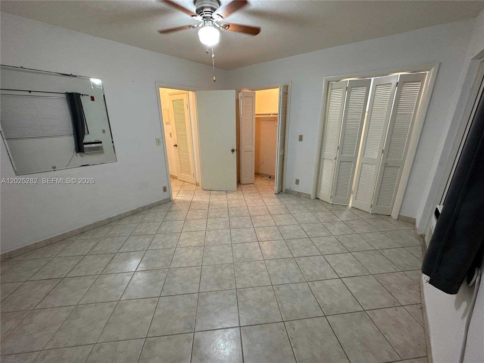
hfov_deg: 102.1
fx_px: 196
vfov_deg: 85.7
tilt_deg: -17.9
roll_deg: +0.7
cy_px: 182
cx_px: 242
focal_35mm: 14
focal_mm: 2.22
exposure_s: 1/60
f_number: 2.2
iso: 200
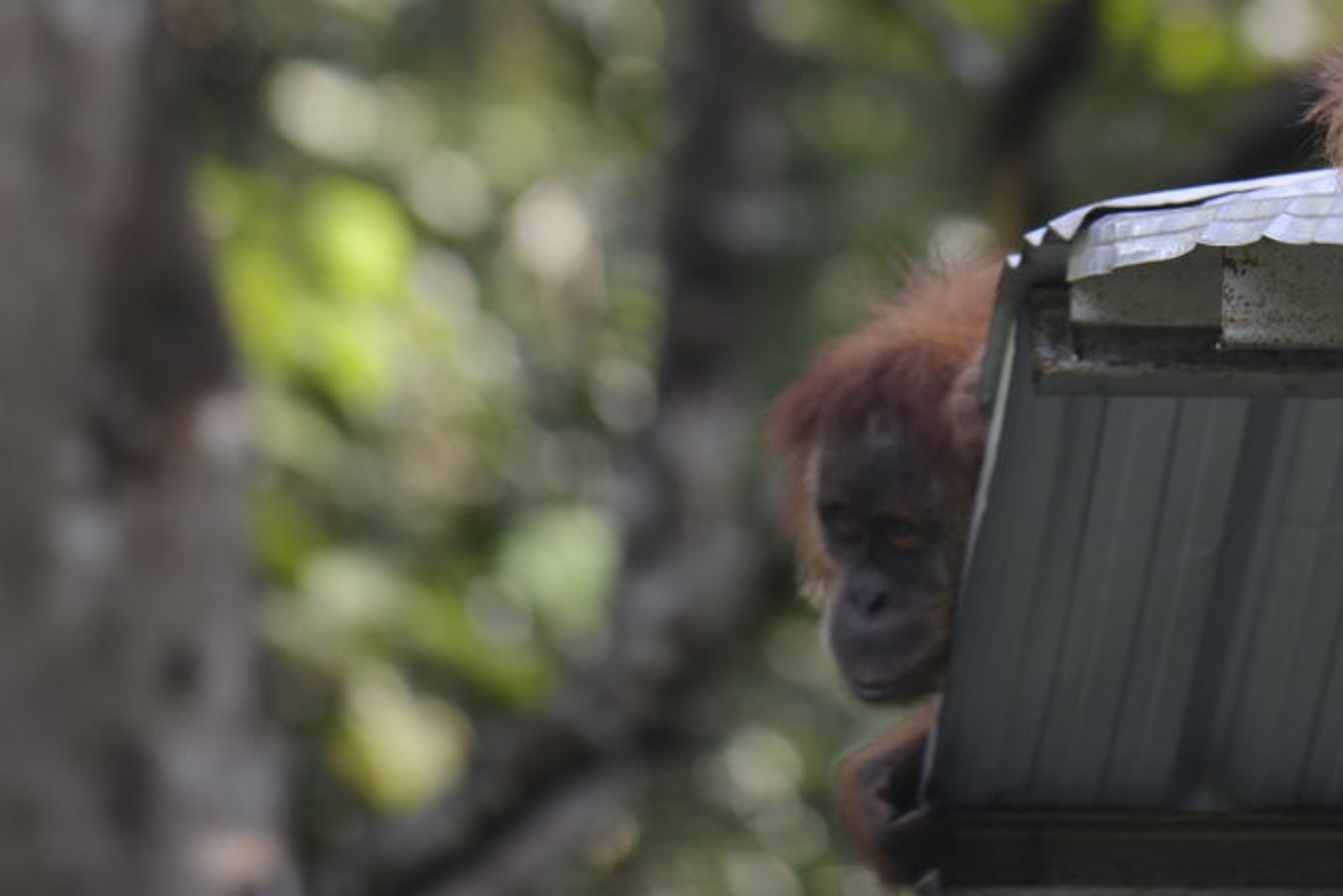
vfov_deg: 2.4
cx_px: 1413
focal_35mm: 576
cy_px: -316
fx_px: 21491
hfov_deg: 3.6
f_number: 2.8
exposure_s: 1/200
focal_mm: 200
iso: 110
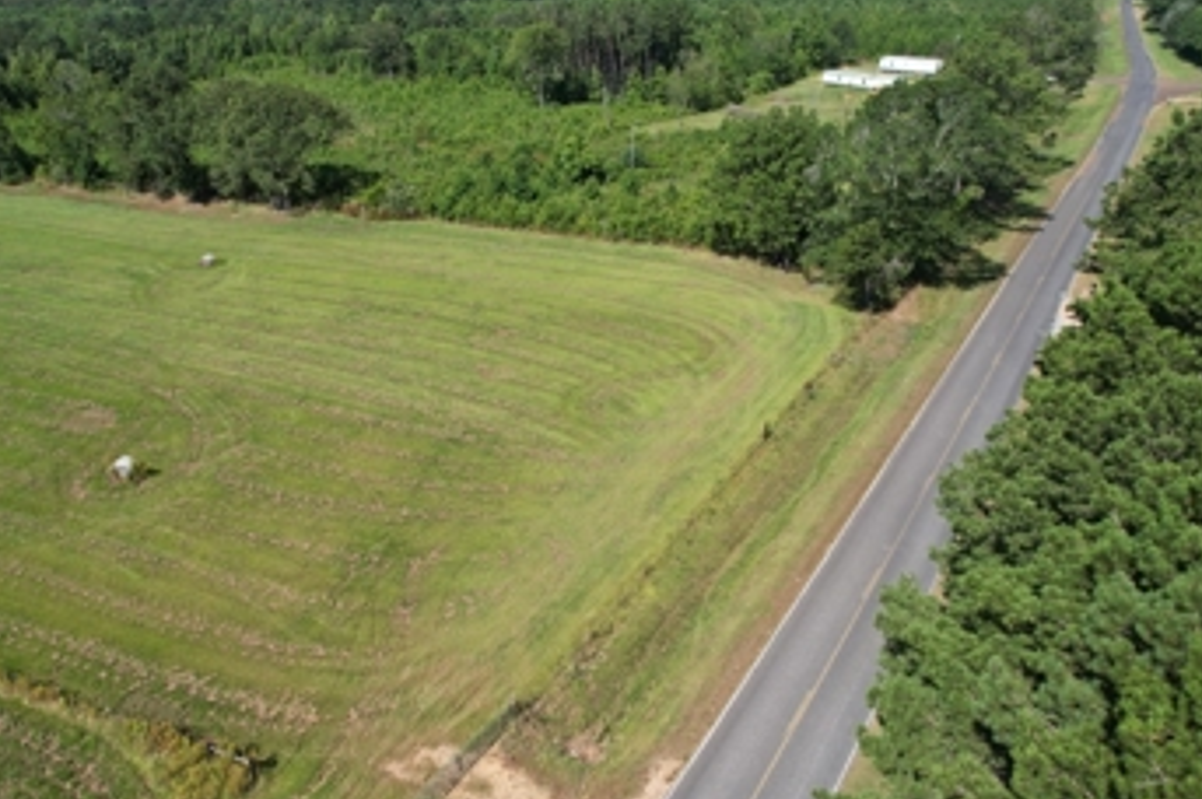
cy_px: 466
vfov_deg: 49.3
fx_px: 867
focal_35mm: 26
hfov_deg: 69.2
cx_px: 524
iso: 100
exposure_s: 1/1250
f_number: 2.8
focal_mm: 8.38
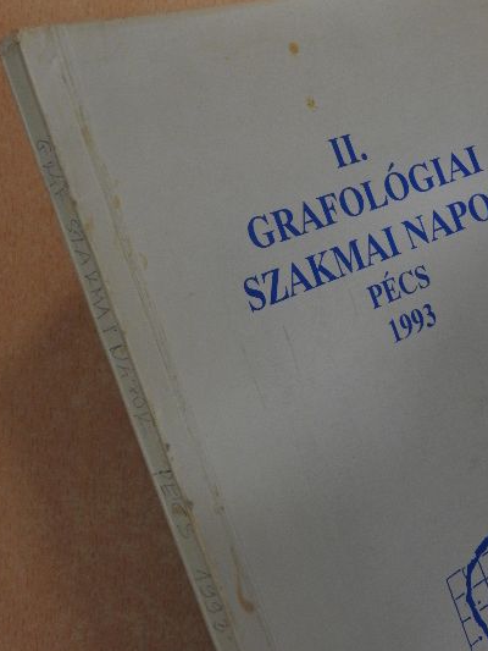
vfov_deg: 32.1
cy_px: 271
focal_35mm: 60
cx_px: 284
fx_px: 1127
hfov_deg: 24.4
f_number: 4
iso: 400
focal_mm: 9
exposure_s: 1/25
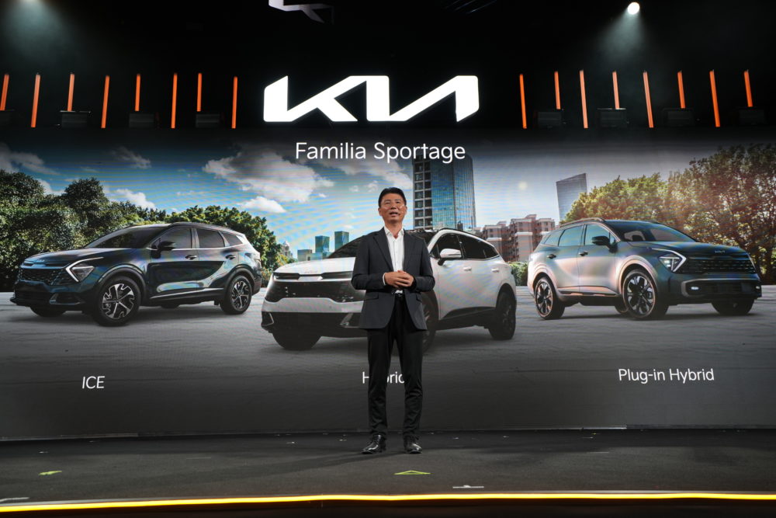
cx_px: 388
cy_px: 259
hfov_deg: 60.3
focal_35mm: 31
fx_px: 668
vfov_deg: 42.3
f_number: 4
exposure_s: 1/80
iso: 500
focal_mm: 31
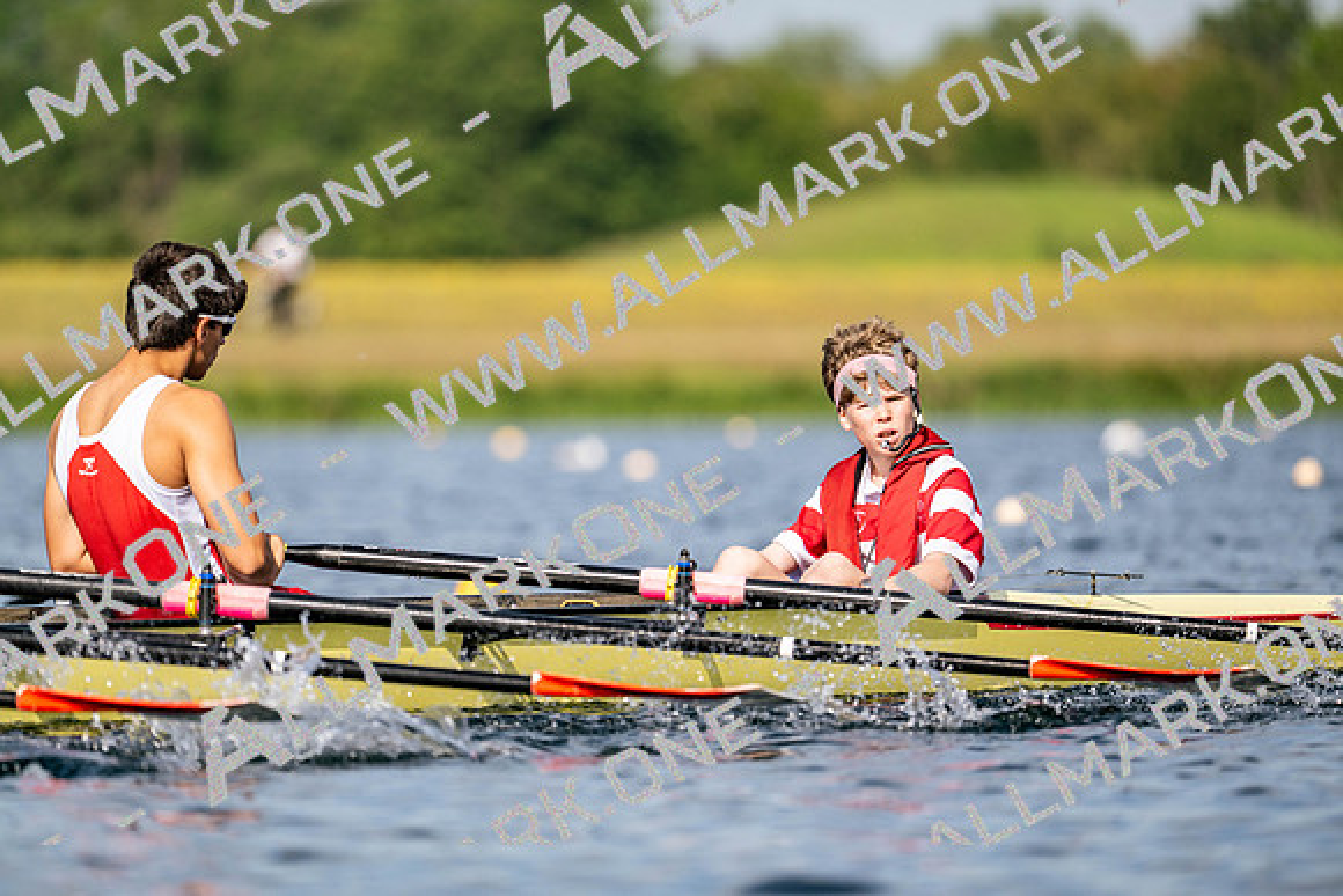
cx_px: 672
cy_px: 448
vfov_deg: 3.4
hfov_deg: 5.2
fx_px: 14925
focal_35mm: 400
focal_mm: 400
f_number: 4.5
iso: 160
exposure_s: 1/2500
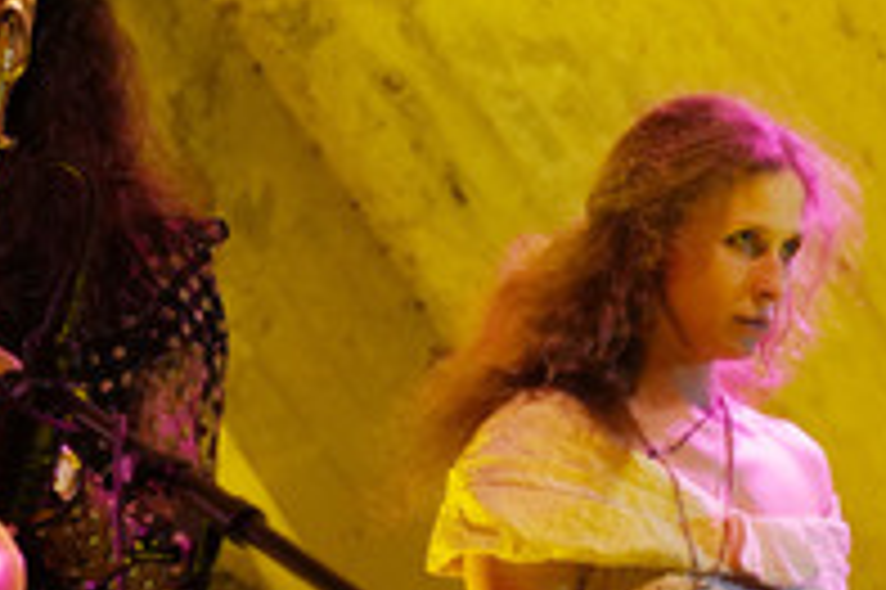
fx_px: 2311
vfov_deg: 14.5
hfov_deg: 21.6
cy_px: 405
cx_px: 596
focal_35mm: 94
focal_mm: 41
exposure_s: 1/50
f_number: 3.2
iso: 3200
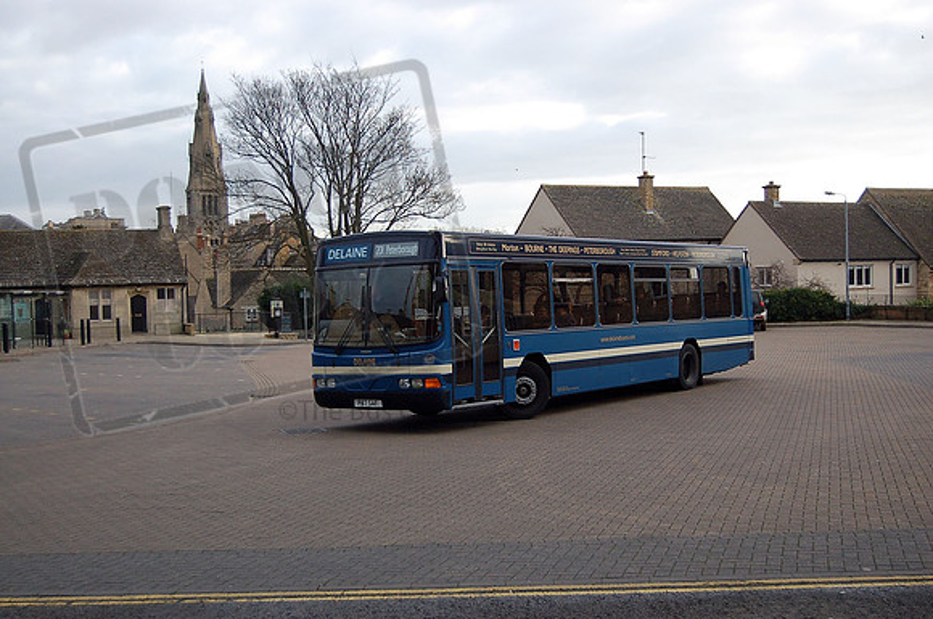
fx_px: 1242
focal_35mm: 48
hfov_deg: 41.2
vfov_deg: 28.0
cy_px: 310
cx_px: 466
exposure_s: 1/500
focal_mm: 32
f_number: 4.5
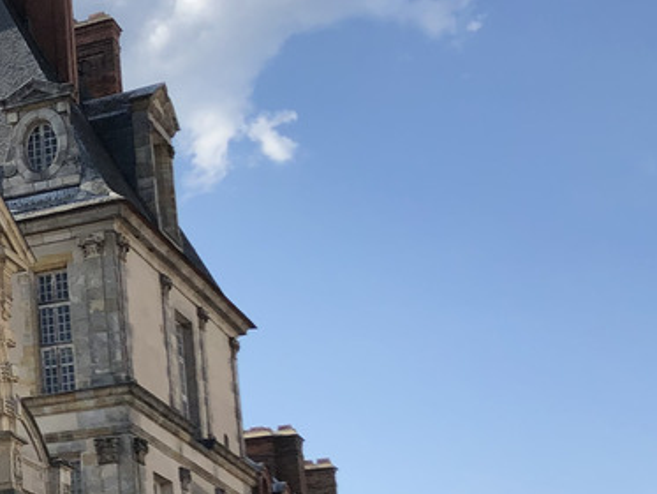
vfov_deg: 16.3
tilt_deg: +14.1
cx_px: -352
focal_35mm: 90
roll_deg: +1.3
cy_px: 427
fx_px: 1709
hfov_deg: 18.9
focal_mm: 4
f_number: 1.8
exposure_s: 1/1736
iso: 20
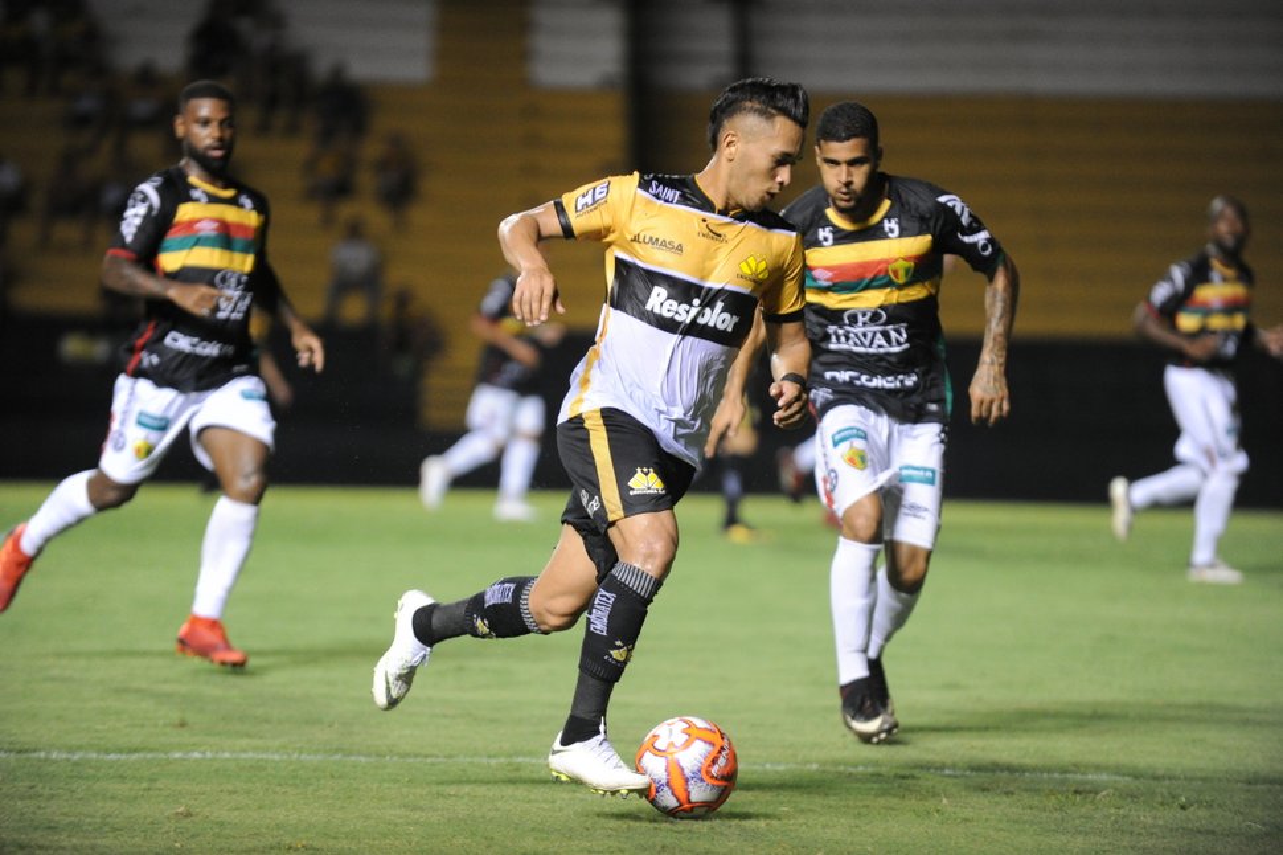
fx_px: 7125
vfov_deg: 6.9
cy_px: 428
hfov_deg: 10.3
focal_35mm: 200
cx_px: 642
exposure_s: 1/1000
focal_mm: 200
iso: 5000
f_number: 2.8
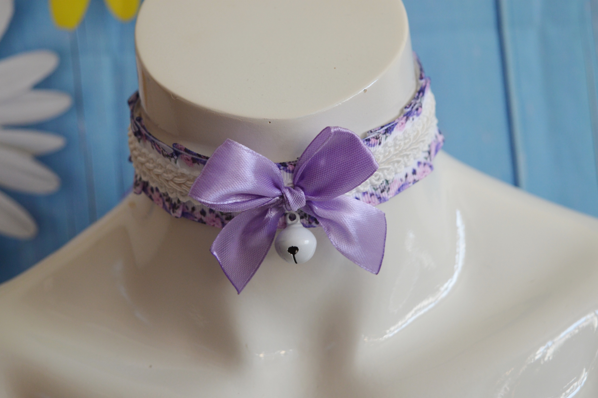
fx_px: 1145
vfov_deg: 19.7
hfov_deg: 29.3
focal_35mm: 69
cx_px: 299
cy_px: 199
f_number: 5
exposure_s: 1/80
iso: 400
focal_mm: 46
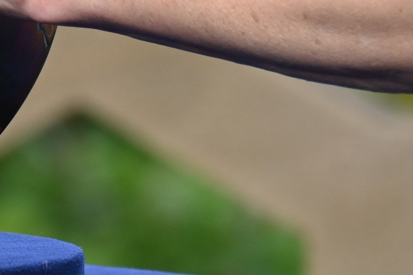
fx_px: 11689
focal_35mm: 1019
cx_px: -391
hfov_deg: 2.0
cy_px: 12
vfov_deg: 1.3
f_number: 6.3
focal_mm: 200
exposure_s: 1/250
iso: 450
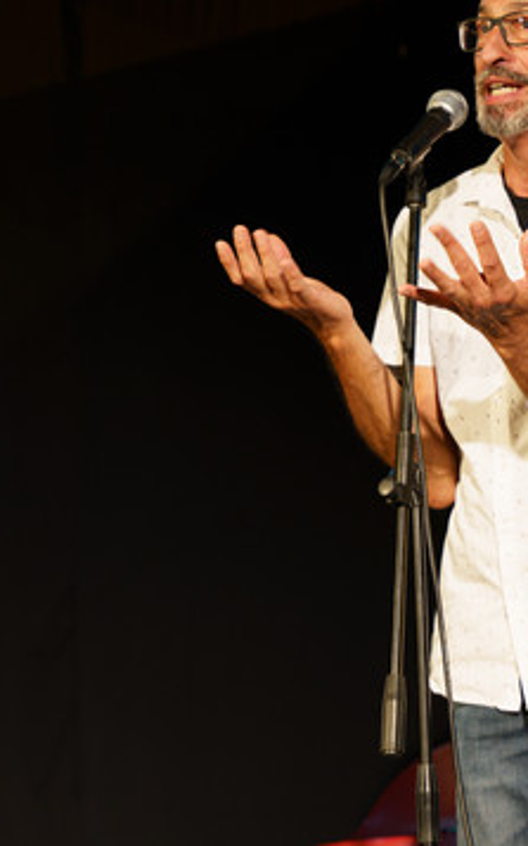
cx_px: 502
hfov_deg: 10.2
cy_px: 390
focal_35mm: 128
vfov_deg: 16.3
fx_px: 2948
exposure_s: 1/80
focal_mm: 70
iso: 500
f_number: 2.8
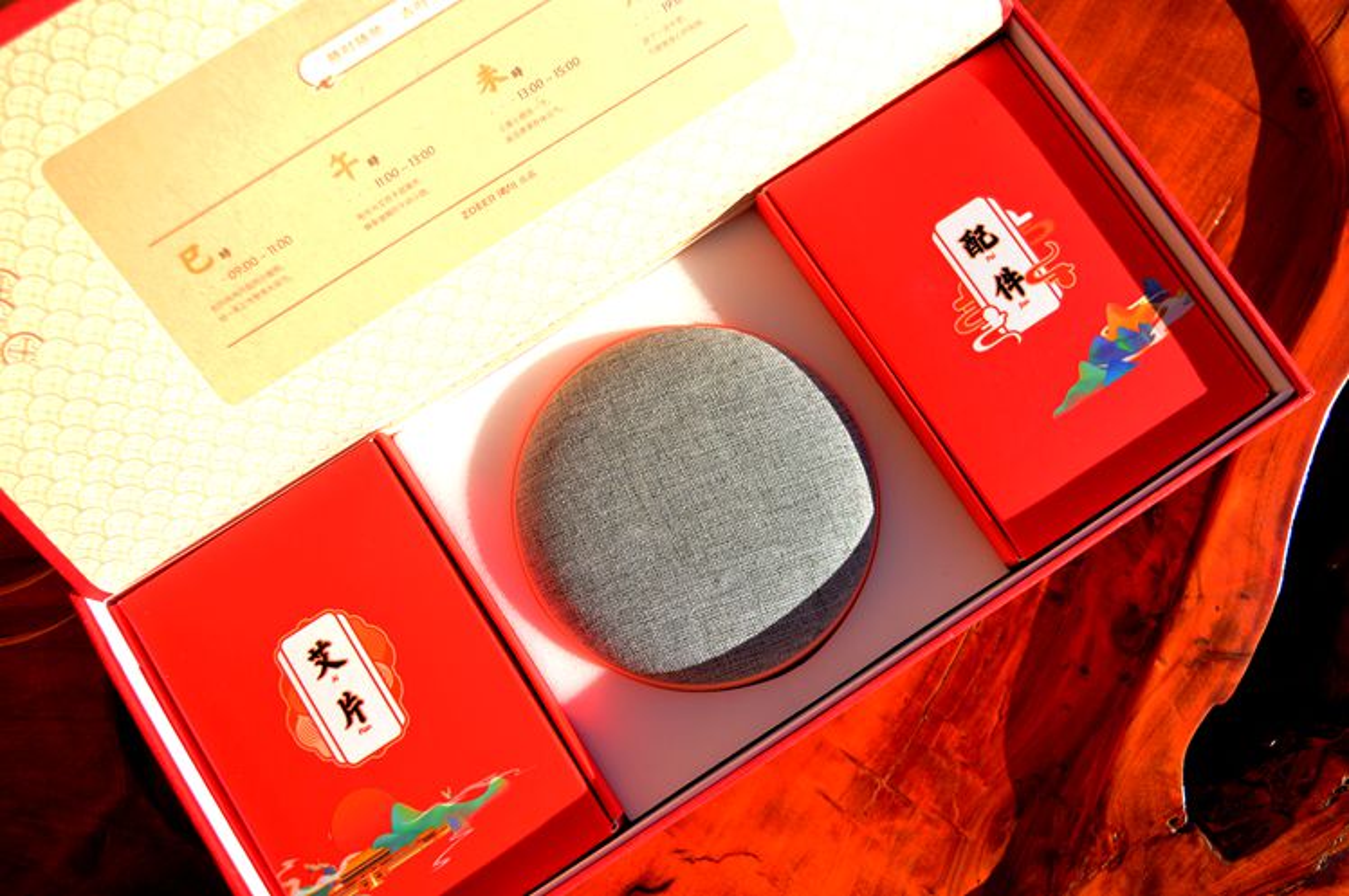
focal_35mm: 39
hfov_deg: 49.6
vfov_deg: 34.1
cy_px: 448
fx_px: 1460
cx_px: 674
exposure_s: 1/400
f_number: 5
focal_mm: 26
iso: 100
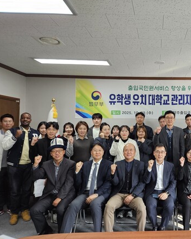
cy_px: 120
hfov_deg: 44.0
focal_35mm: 31
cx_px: 162
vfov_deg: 57.2
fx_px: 219
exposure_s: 1/359
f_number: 1.8
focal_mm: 5.4
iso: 400
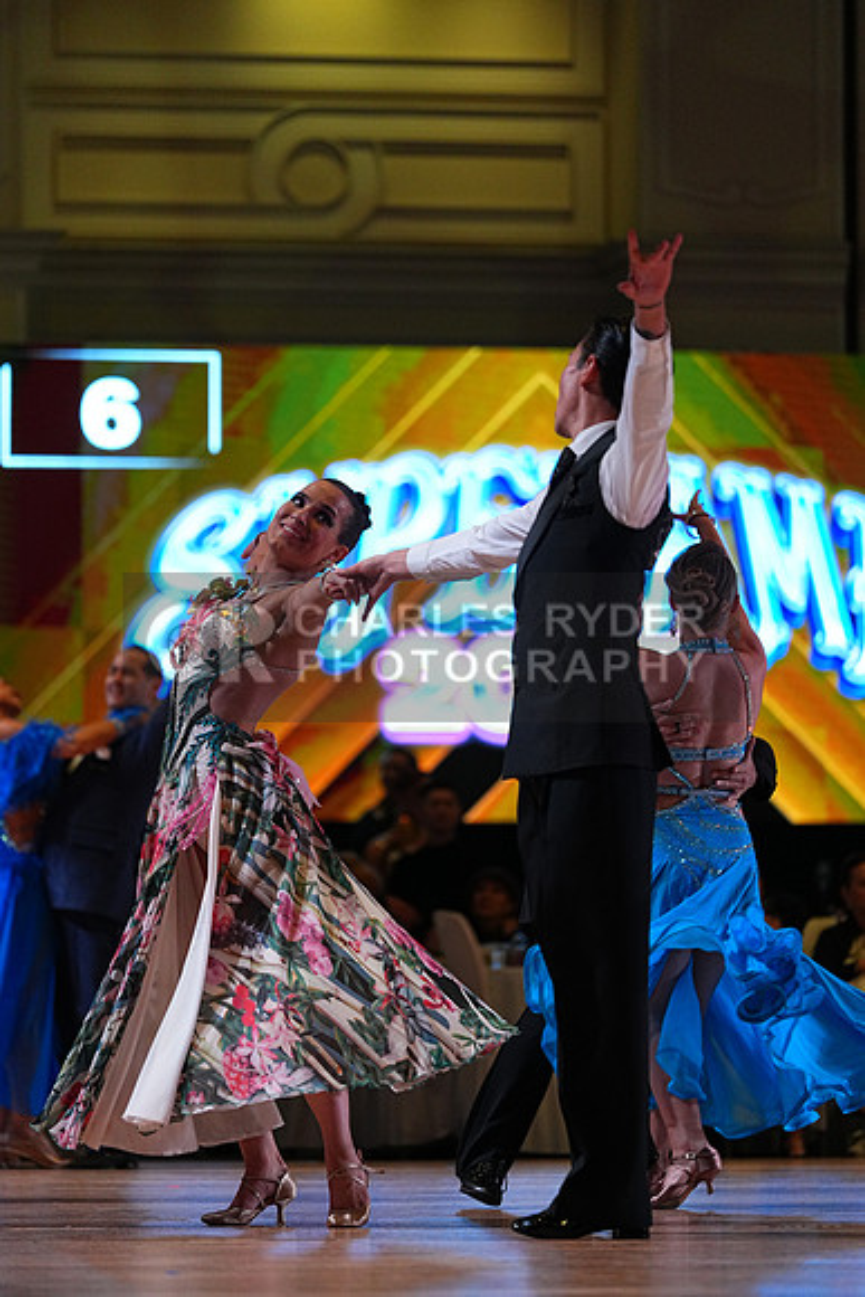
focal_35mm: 200
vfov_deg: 10.3
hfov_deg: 6.9
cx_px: 432
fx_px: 7203
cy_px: 648
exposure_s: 1/500
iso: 2500
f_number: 4
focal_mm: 200
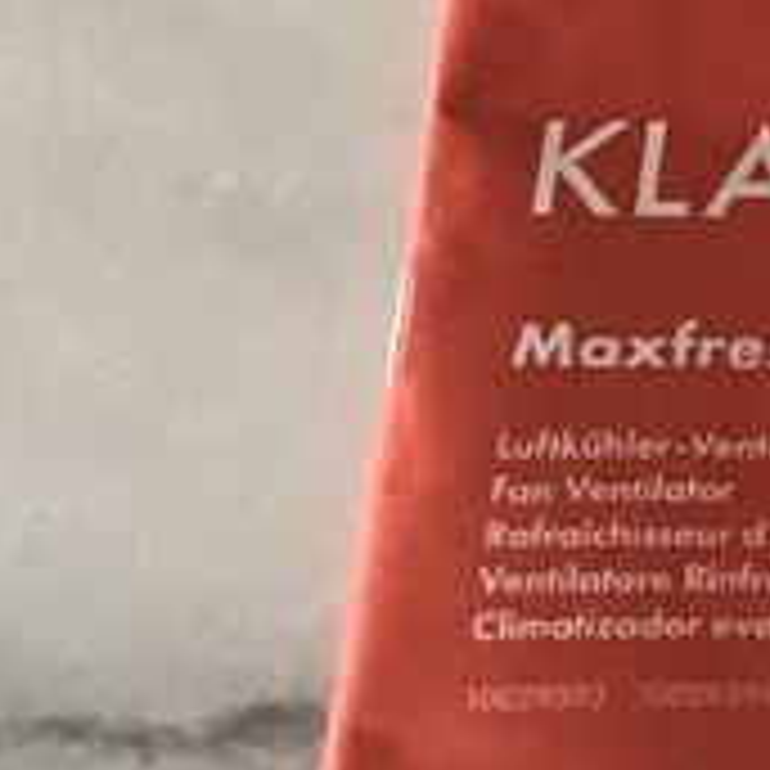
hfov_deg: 9.5
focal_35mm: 160
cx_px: 1950
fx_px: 4027
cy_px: -50
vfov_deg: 10.8
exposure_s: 1/33
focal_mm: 3.3
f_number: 2.4
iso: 64
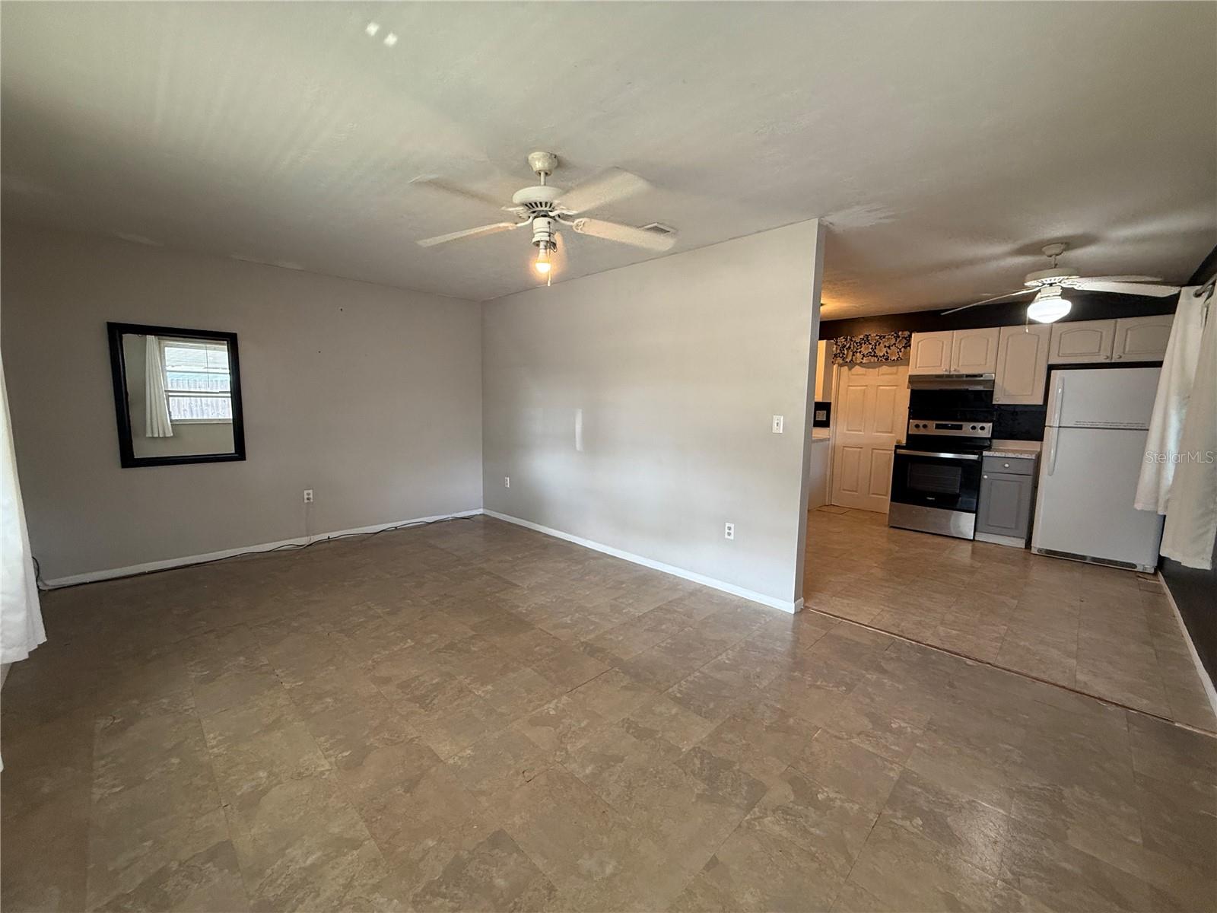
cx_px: 608
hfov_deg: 102.1
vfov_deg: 85.7
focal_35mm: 14
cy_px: 456
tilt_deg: -6.3
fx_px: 492
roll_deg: -0.8
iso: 250
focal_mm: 2.22
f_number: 2.2
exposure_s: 1/120
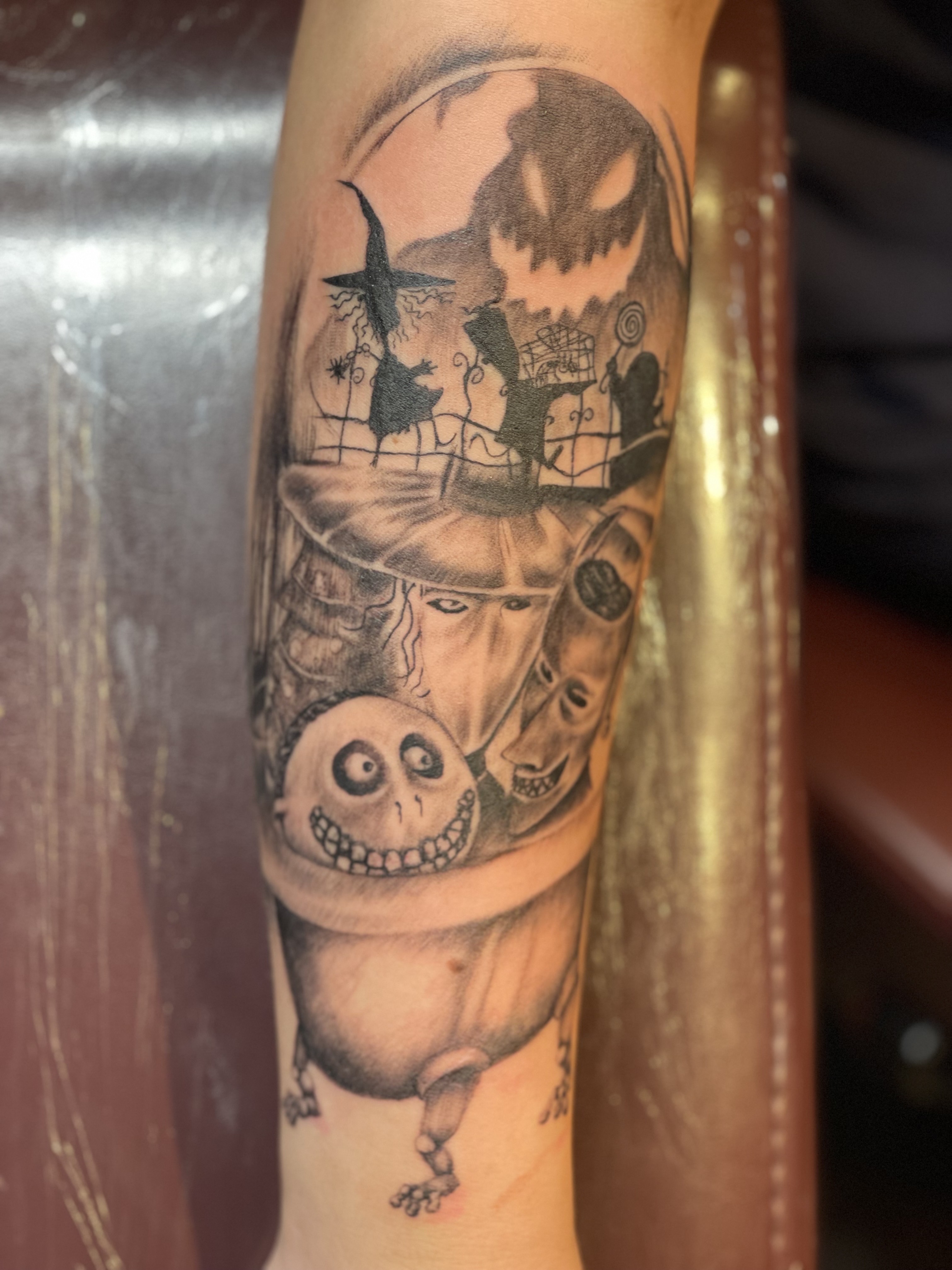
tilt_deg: -58.2
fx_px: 2347
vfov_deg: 30.3
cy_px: 635
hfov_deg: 22.9
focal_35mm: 64
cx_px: 476
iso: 160
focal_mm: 7.5
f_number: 2.2
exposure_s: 1/60
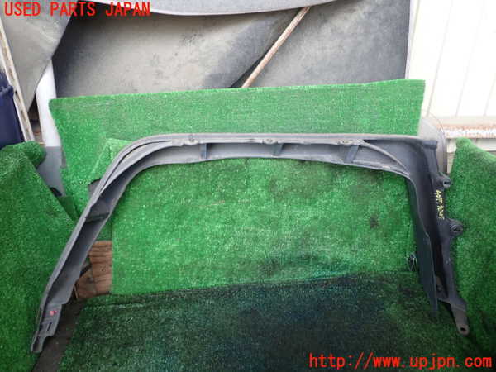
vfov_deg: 46.8
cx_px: 248
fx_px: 430
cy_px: 186
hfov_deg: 60.0
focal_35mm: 30
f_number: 2.3
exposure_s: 1/60
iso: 160
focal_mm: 5.4
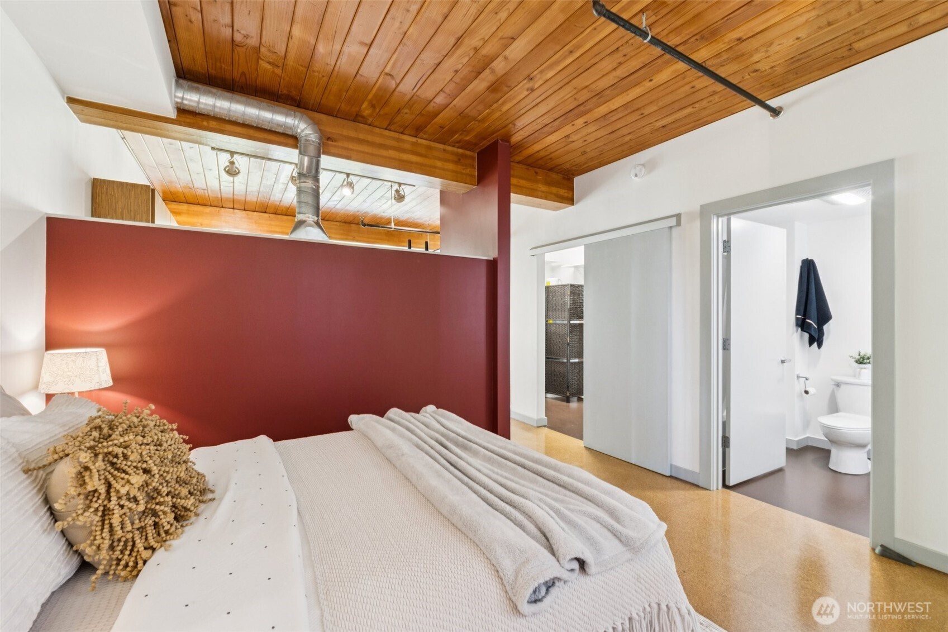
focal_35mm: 15
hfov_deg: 100.4
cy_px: 316
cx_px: 474
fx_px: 395
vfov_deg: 77.3
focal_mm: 10
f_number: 9
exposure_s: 1/1.25
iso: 250
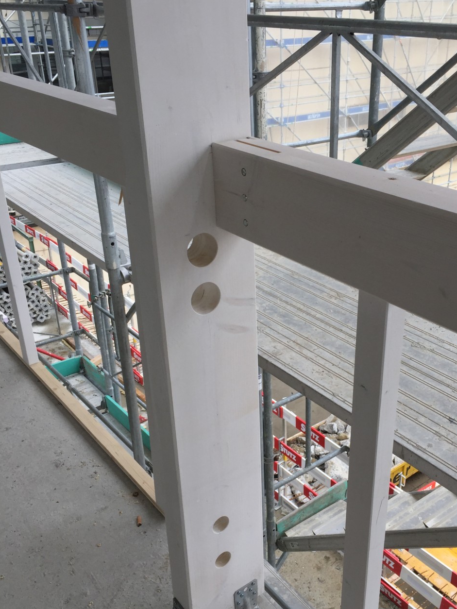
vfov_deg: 50.1
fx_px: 651
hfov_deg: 38.4
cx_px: 289
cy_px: 334
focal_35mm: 37
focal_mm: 4.15
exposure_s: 1/412
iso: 32
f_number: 2.2
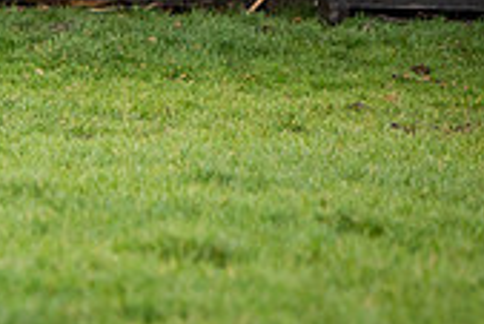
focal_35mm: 515
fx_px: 6930
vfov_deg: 2.7
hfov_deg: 4.0
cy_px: -309
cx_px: 616
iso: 2000
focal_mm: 122
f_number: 4.5
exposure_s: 1/1250
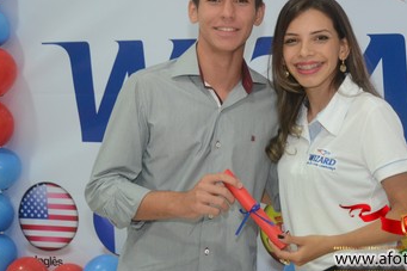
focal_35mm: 95
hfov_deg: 21.5
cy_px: 100
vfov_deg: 14.4
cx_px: 234
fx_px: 1073
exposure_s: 1/80
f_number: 4.8
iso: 1600
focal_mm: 48
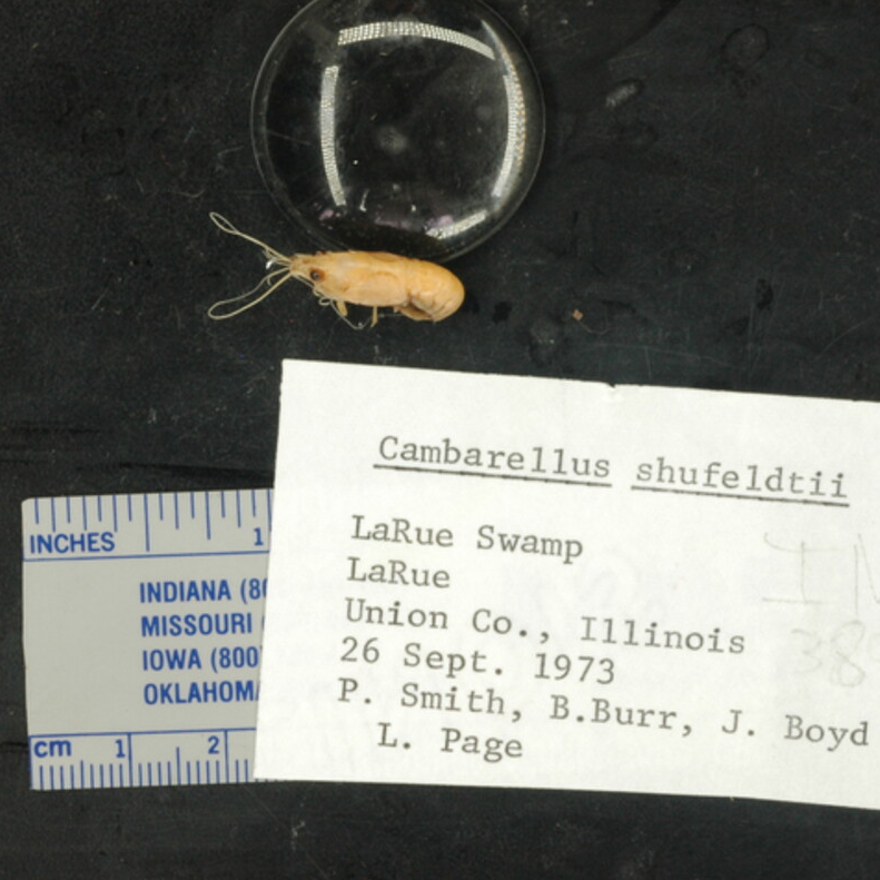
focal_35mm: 116
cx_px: 431
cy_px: 442
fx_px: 3336
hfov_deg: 15.0
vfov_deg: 15.0
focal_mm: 60
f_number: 36
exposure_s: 1/1.3
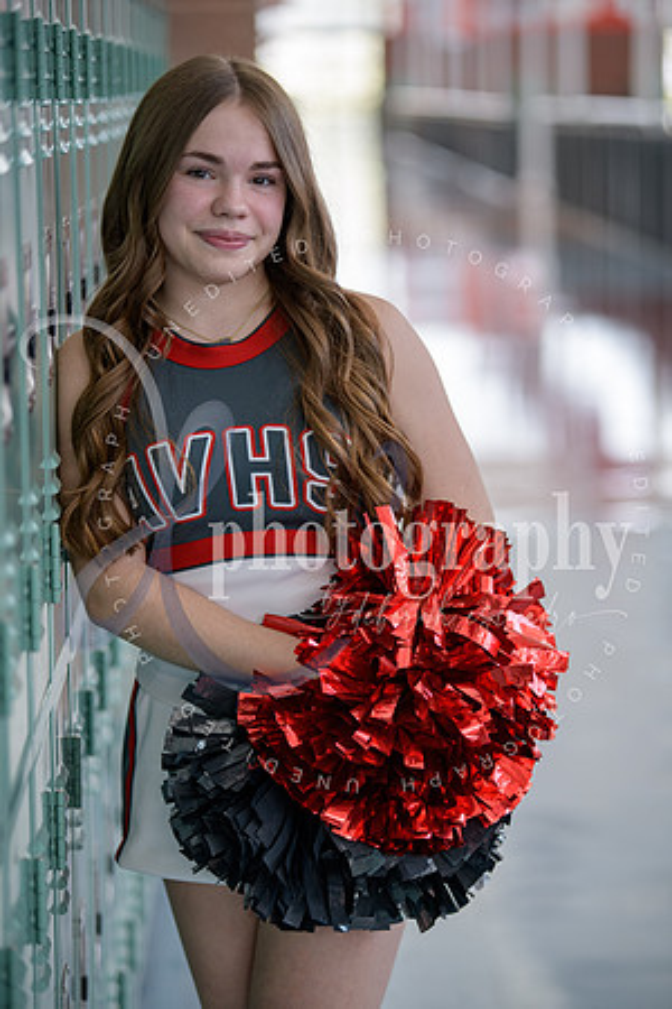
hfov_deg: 11.4
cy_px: 504
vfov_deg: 17.1
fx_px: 3360
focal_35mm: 120
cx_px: 336
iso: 250
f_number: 2.8
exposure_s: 1/125
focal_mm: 120
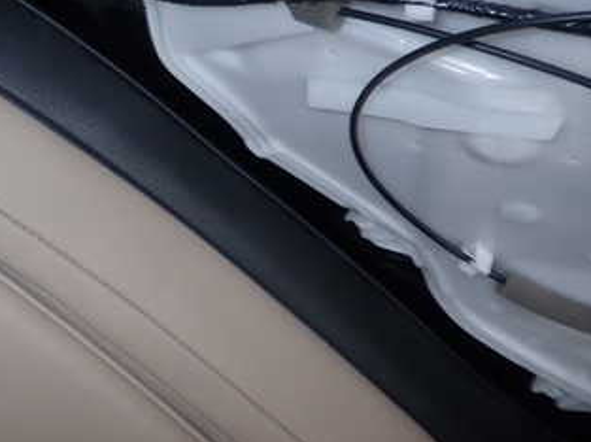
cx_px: 76
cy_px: 74
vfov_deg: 29.4
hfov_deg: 37.5
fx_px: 819
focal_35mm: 48
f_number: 2
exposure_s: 1/30
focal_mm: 4.5
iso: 200
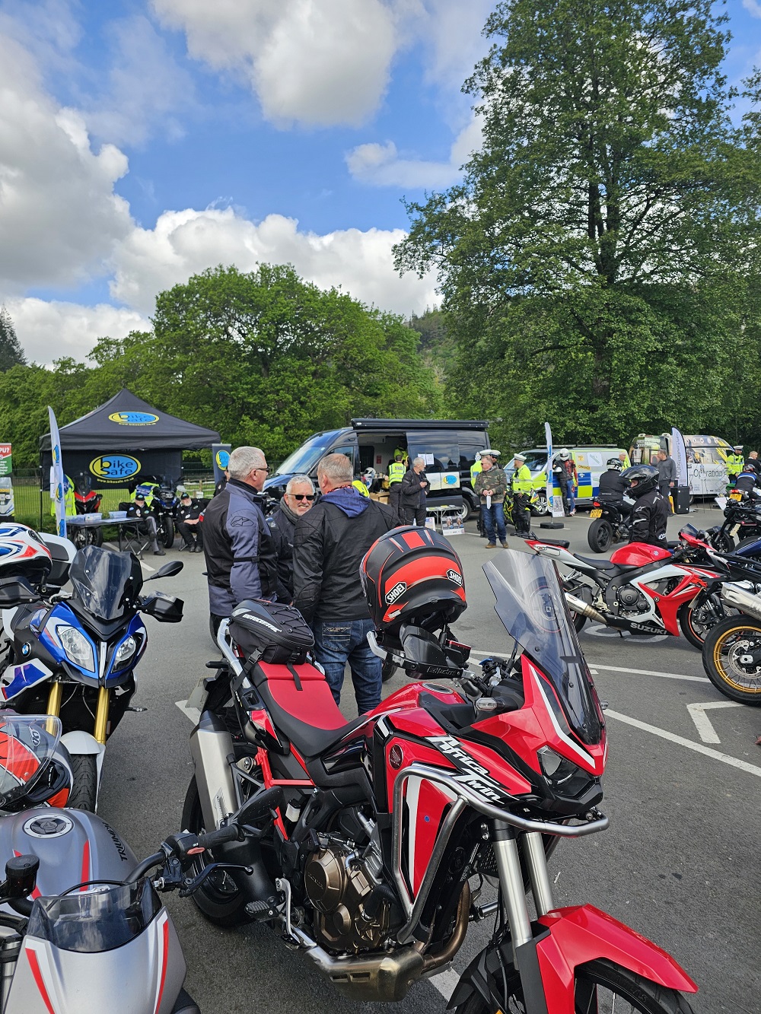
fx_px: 674
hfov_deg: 58.9
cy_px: 507
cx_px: 380
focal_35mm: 23
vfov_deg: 73.9
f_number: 1.7
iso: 10
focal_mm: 6.3
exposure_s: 1/393
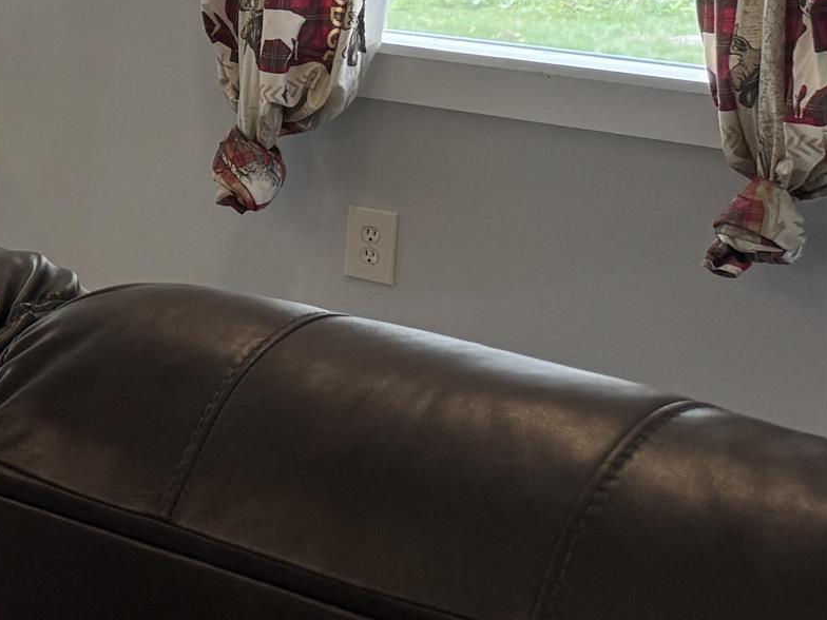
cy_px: -55
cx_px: -790
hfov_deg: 16.4
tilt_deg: -6.3
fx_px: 2246
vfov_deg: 15.3
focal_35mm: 94
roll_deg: +1.4
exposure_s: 1/120
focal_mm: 6.76
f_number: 1.78
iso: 100
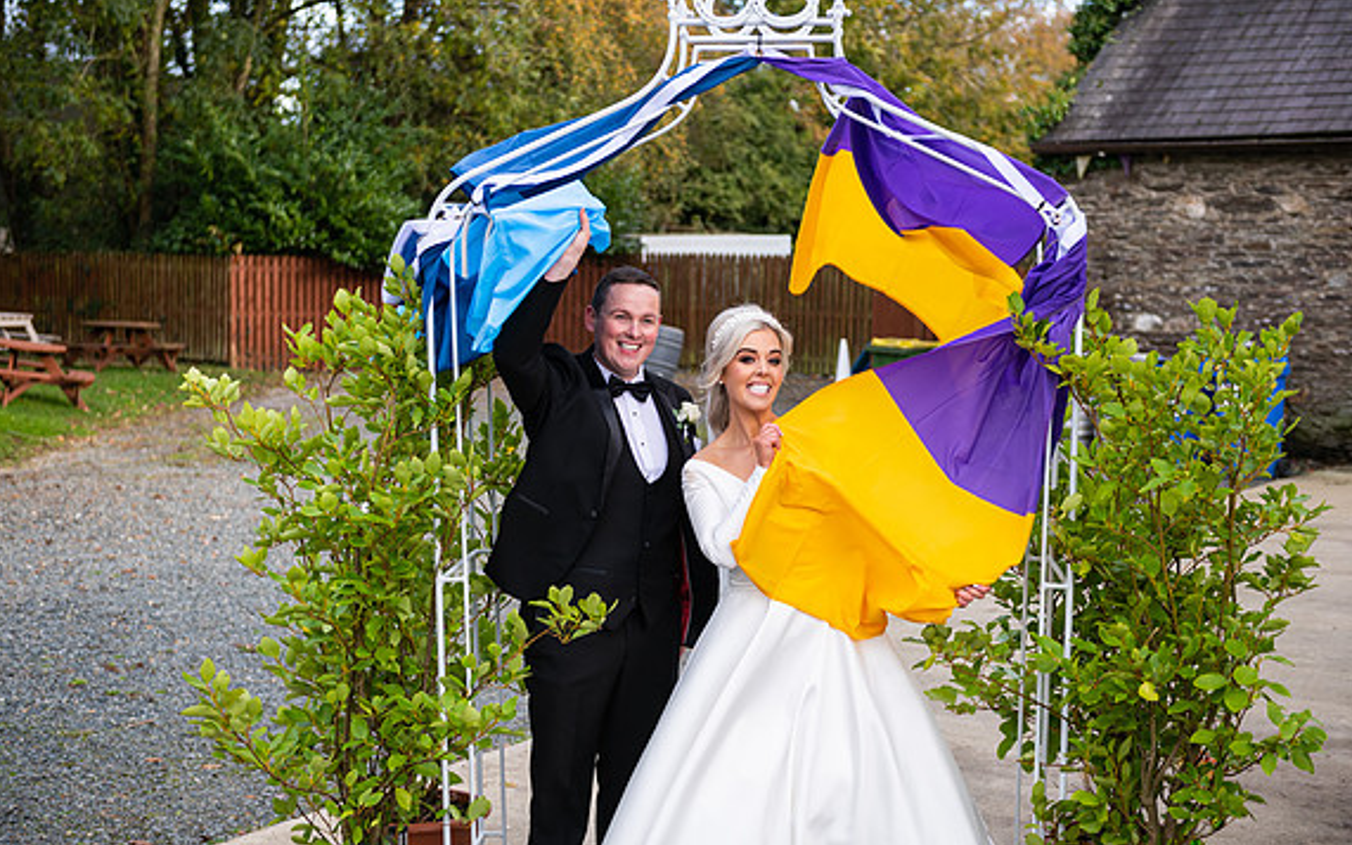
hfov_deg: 35.7
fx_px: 2100
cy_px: 432
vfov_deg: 22.8
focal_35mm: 57
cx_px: 675
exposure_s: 1/320
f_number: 3.5
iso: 160
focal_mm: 55
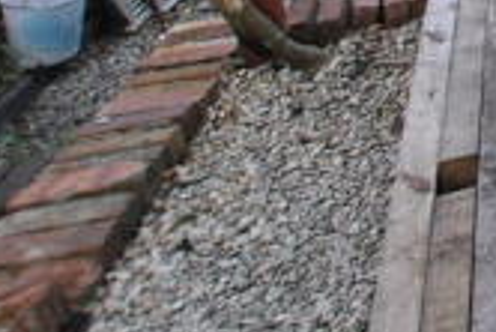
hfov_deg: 20.1
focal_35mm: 59
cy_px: -283
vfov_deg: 17.9
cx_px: 958
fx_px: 814
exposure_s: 1/100
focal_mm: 10
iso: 200
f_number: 5
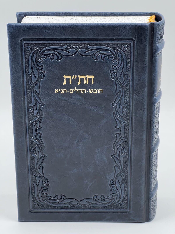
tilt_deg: -20.6
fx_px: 519
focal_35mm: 77
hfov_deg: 19.1
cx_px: 88
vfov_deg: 25.3
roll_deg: +0.6
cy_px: 117
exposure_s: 1/100
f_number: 2.8
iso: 80
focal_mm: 9
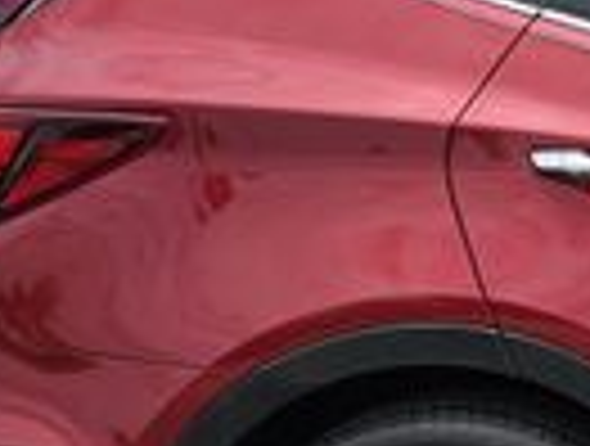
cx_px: 1189
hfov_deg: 14.5
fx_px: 1914
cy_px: 275
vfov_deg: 13.3
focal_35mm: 112
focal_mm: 6.3
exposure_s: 1/556
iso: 10
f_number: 1.7
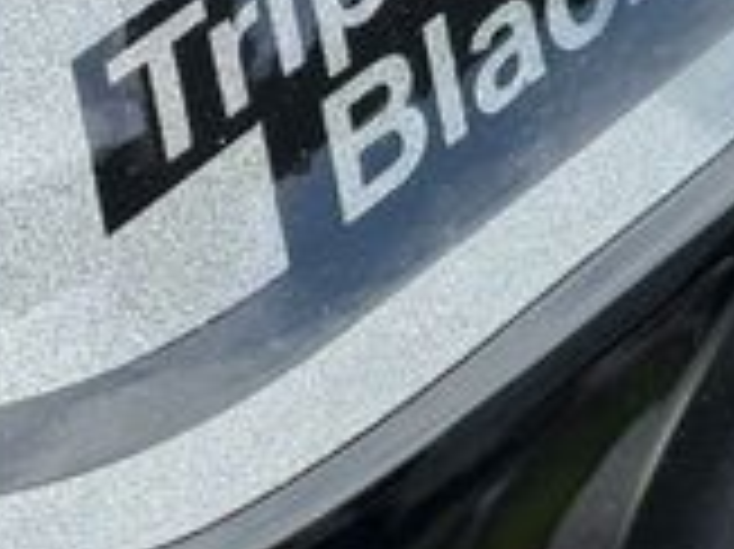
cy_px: 148
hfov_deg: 10.4
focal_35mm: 189
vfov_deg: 7.8
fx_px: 4005
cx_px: 149
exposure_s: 1/1575
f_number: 1.78
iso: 64
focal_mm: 6.76
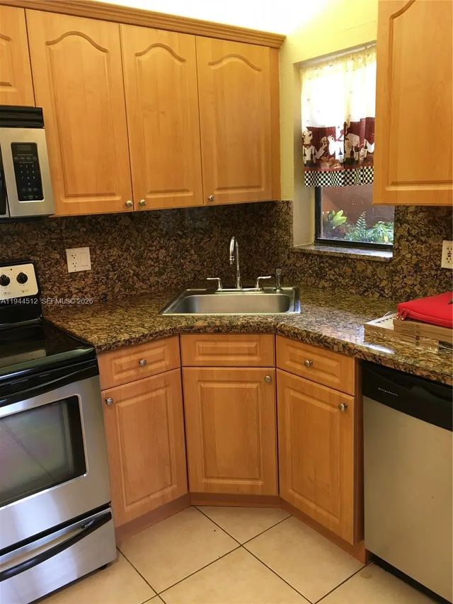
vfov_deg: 61.7
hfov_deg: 48.2
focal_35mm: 29
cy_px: 302
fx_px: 506
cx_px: 226
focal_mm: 4.15
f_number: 2.2
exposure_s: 1/15
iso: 40
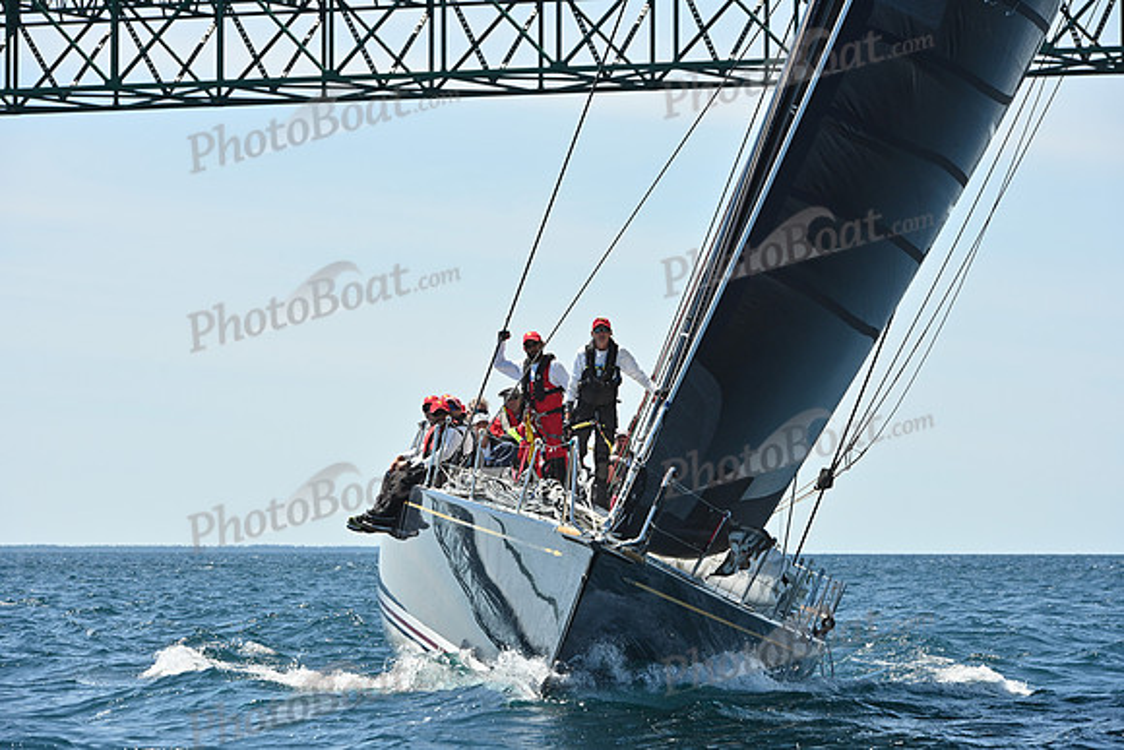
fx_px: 5153
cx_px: 562
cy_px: 375
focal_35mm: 165
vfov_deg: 8.3
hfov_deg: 12.4
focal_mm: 165
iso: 320
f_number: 10
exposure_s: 1/1000
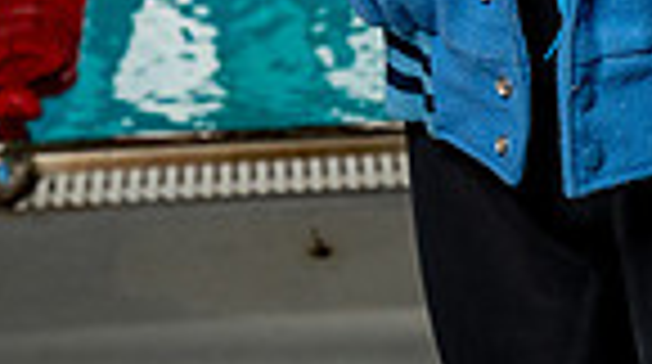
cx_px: 544
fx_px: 3038
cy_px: -593
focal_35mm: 176
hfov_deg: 12.2
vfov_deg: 6.4
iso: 640
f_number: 5.6
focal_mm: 54
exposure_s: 1/250
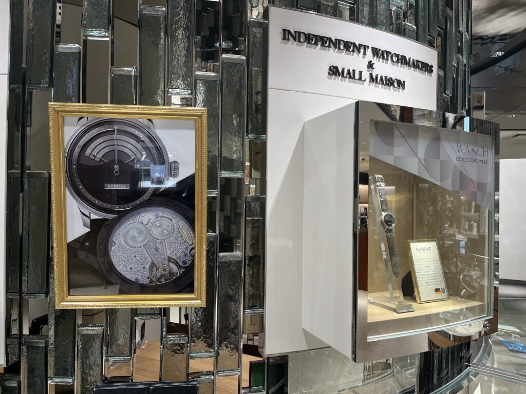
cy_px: 197
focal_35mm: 26
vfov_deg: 53.1
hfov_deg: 67.3
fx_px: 395
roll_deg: -1.3
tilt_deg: +0.4
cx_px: 263
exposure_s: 1/100
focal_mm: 5.1
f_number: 1.6
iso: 64
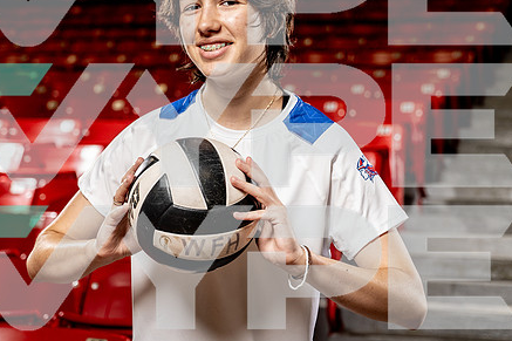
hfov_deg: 23.9
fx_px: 1208
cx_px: 228
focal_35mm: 85
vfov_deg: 16.0
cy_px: 126
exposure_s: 1/250
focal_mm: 64
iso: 640
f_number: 4
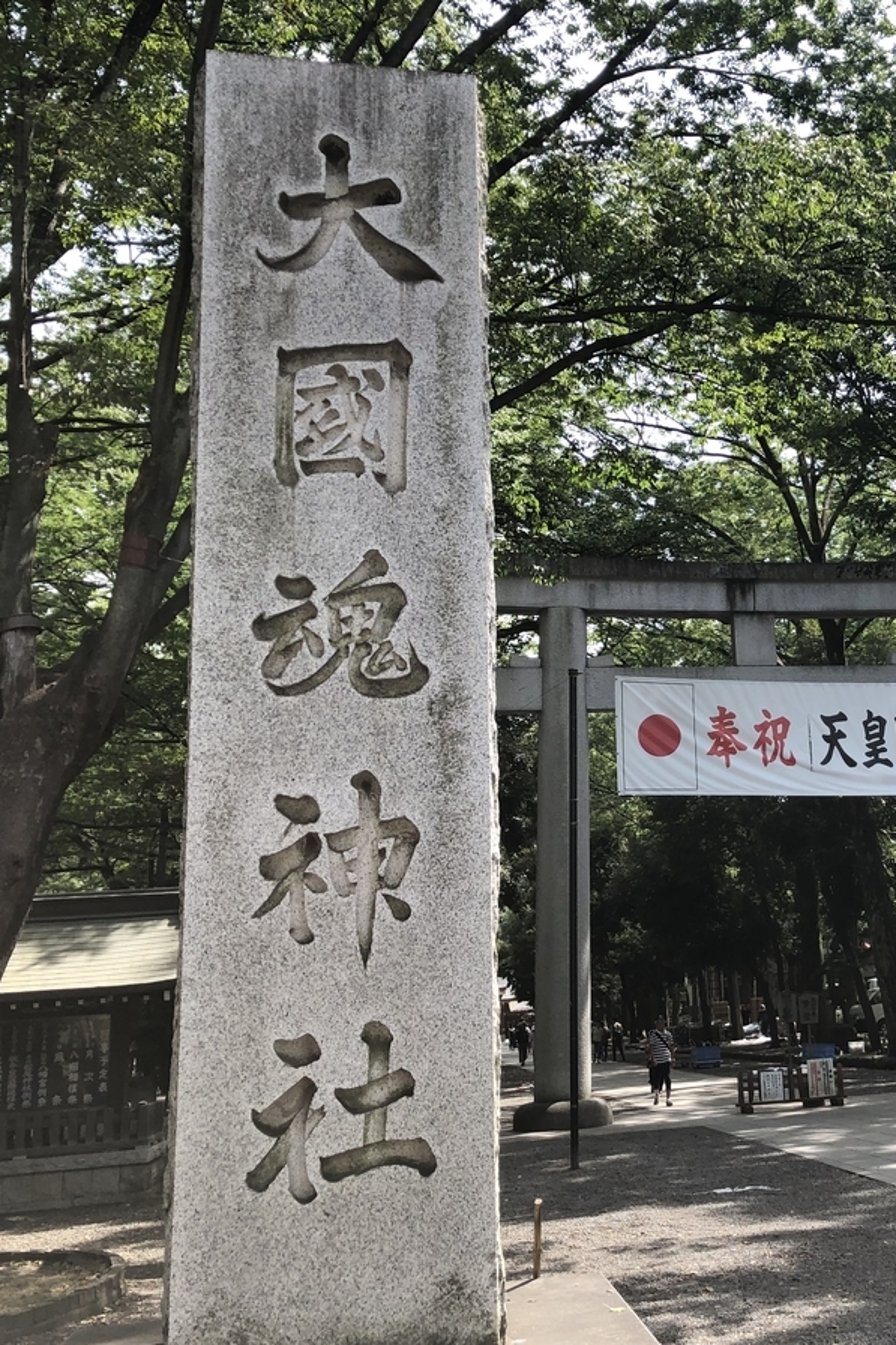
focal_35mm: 39
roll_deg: +1.2
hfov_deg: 32.4
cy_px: 672
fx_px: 1456
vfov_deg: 49.6
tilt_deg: +16.7
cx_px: 812
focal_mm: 4
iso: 20
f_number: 1.8
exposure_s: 1/546
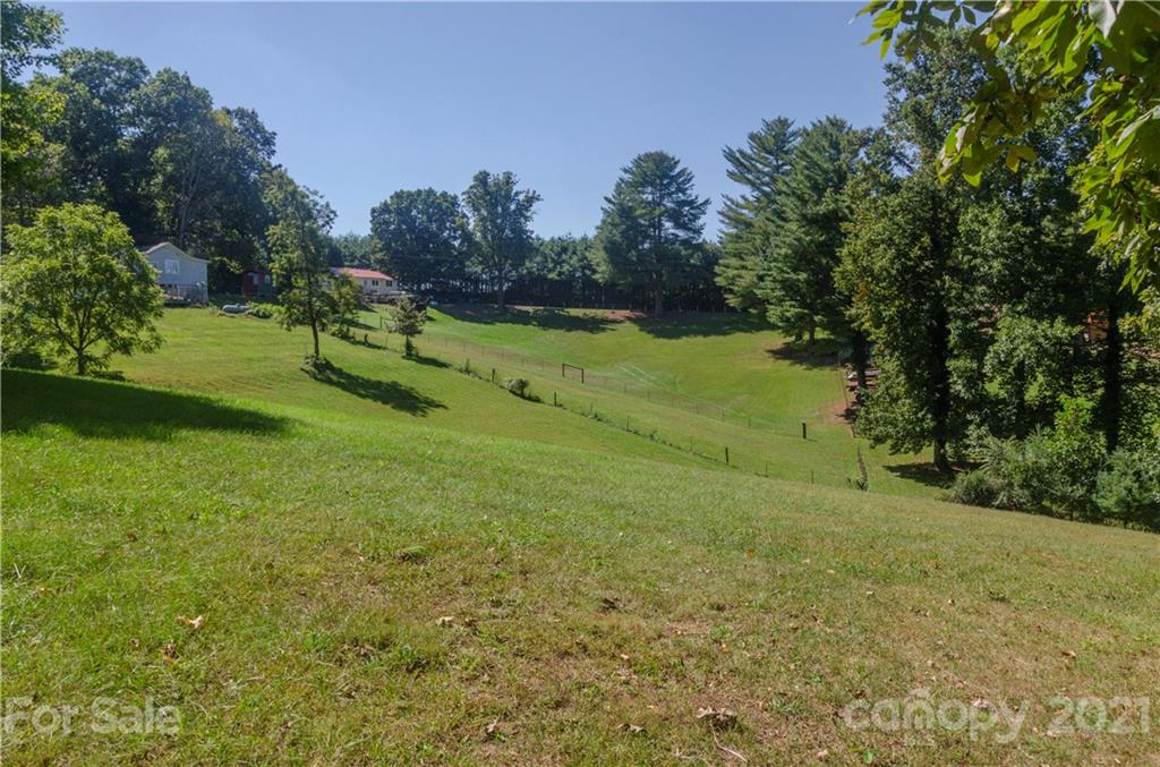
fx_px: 868
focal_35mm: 27
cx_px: 580
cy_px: 384
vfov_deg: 47.7
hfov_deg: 67.5
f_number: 9
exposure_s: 1/320
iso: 320
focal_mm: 18
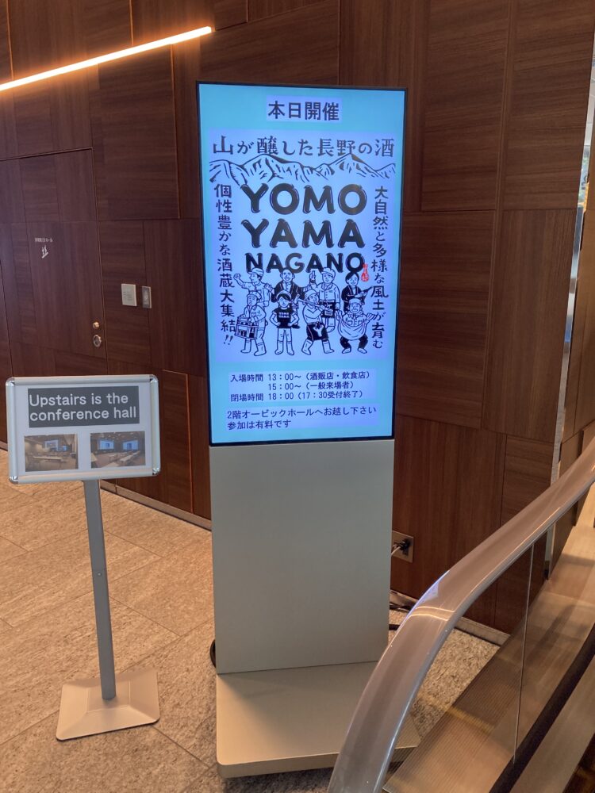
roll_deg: -0.7
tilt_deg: -13.9
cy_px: 396
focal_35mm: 28
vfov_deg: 63.4
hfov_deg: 49.7
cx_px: 298
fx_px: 642
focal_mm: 3.99
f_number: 1.8
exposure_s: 1/100
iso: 80
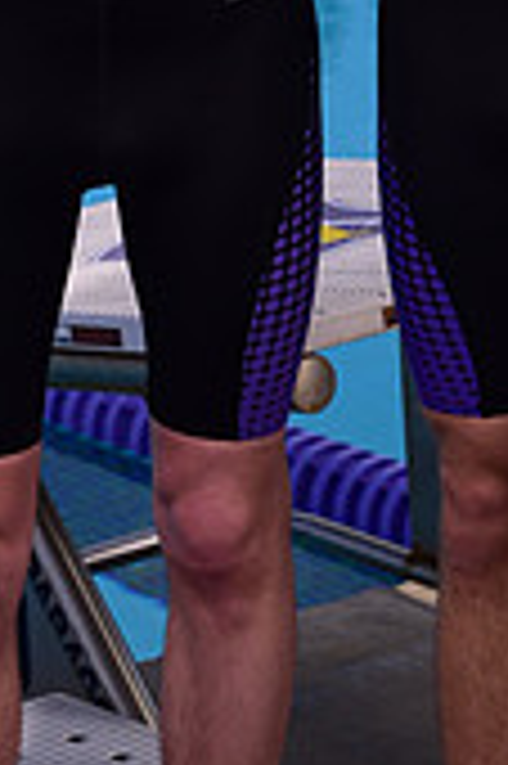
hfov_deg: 3.9
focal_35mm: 349
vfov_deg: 5.8
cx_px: 357
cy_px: -436
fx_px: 7402
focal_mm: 102
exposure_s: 1/250
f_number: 7.1
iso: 80
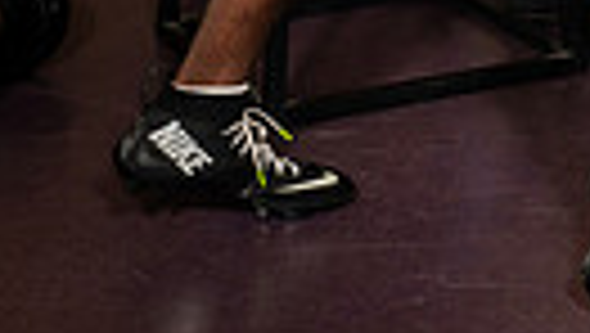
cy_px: -549
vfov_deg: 7.1
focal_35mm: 158
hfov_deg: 13.3
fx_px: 2474
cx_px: 667
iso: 800
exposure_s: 1/250
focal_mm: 44
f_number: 7.1
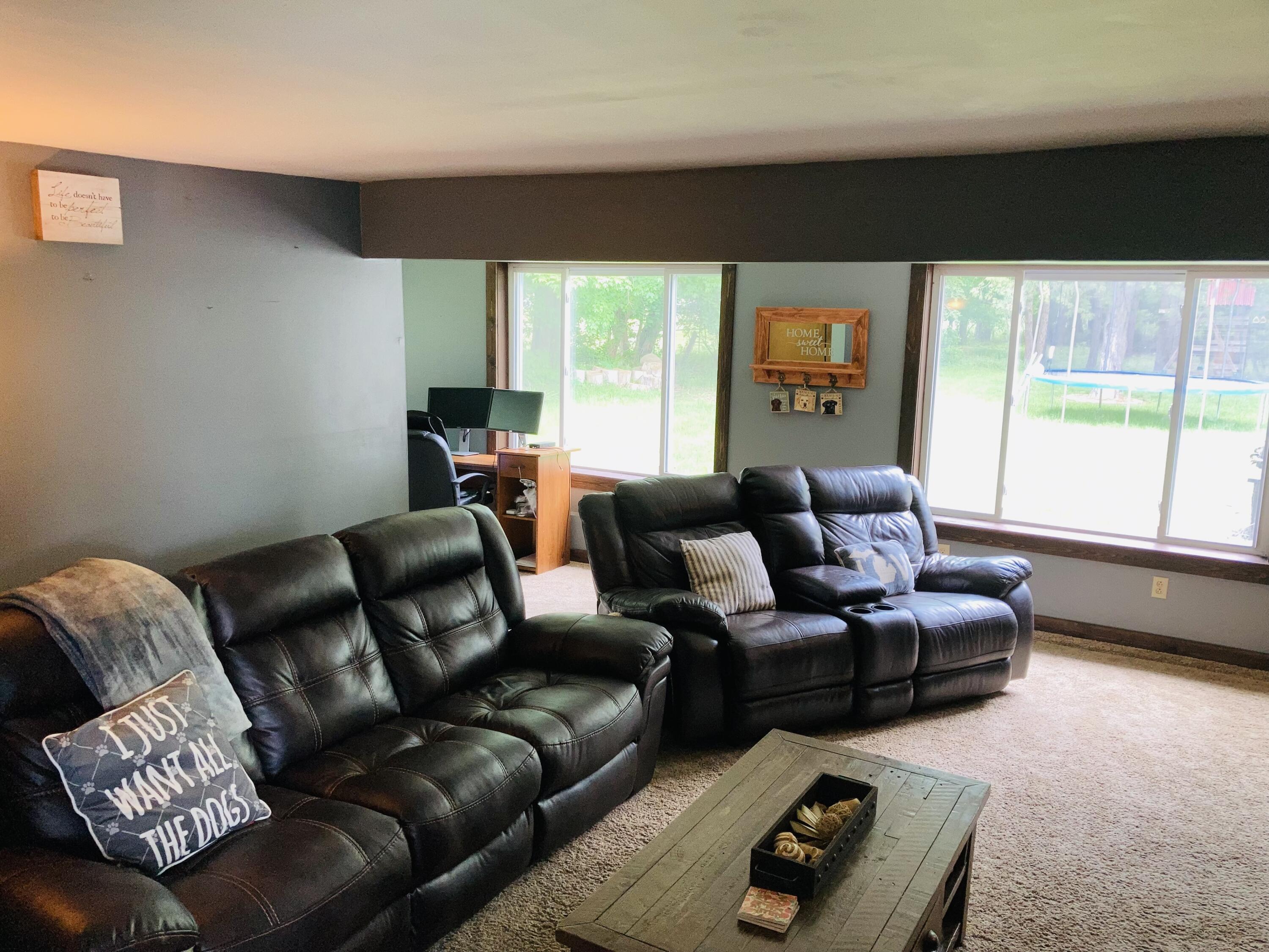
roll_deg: -1.3
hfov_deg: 63.4
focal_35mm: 28
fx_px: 1026
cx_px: 634
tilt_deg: -9.8
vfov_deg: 49.7
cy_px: 476
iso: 20
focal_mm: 3.99
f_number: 1.8
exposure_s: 1/28
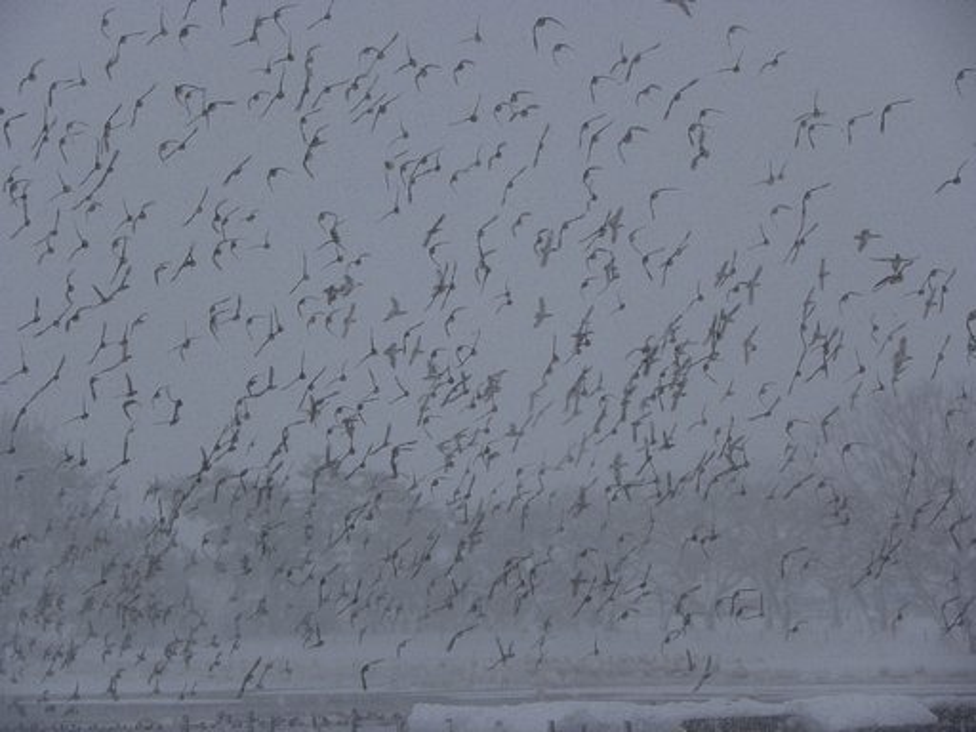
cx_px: 488
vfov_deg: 6.0
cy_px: 366
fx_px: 6964
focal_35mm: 247
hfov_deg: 8.0
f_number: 5.6
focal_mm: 44
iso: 64
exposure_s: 1/262
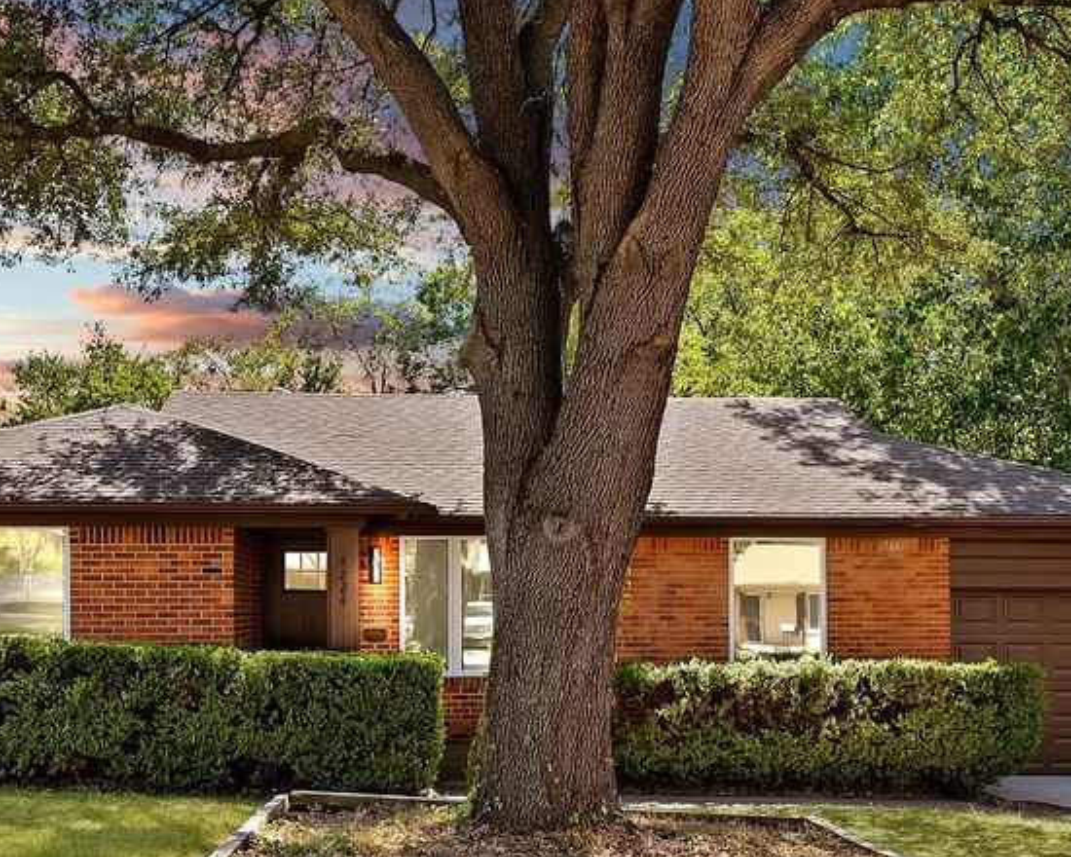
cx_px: 499
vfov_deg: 35.2
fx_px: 1331
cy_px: 597
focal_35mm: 42
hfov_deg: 43.8
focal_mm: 24
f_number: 11
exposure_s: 1/30
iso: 640
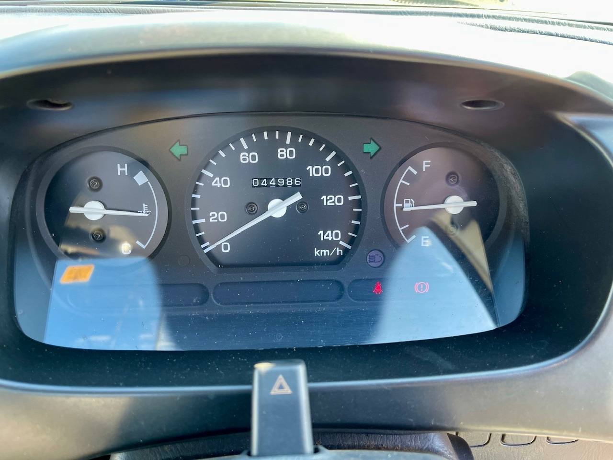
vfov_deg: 54.9
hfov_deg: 69.4
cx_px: 306
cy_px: 230
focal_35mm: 25
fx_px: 443
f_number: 1.6
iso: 125
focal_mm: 5.1
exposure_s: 1/121
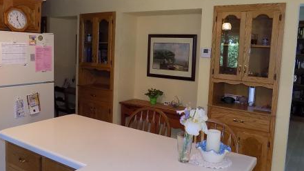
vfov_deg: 35.6
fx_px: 266
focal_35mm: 33
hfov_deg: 59.5
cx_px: 147
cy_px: 74
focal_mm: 4
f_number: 3.1
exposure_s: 1/30
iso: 360
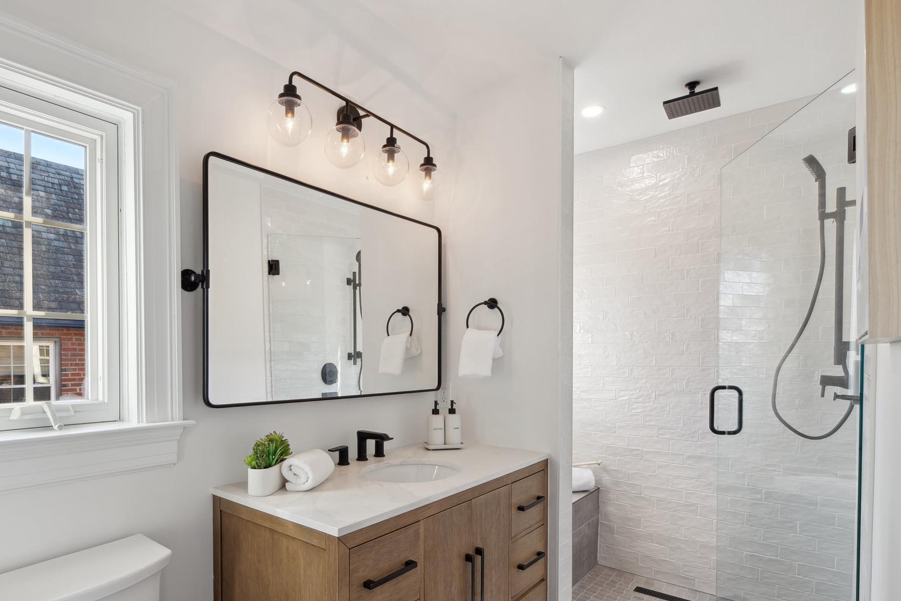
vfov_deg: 64.3
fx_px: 476
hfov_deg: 85.7
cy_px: 346
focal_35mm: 19
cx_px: 357
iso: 200
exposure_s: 1/13
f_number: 9
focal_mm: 14
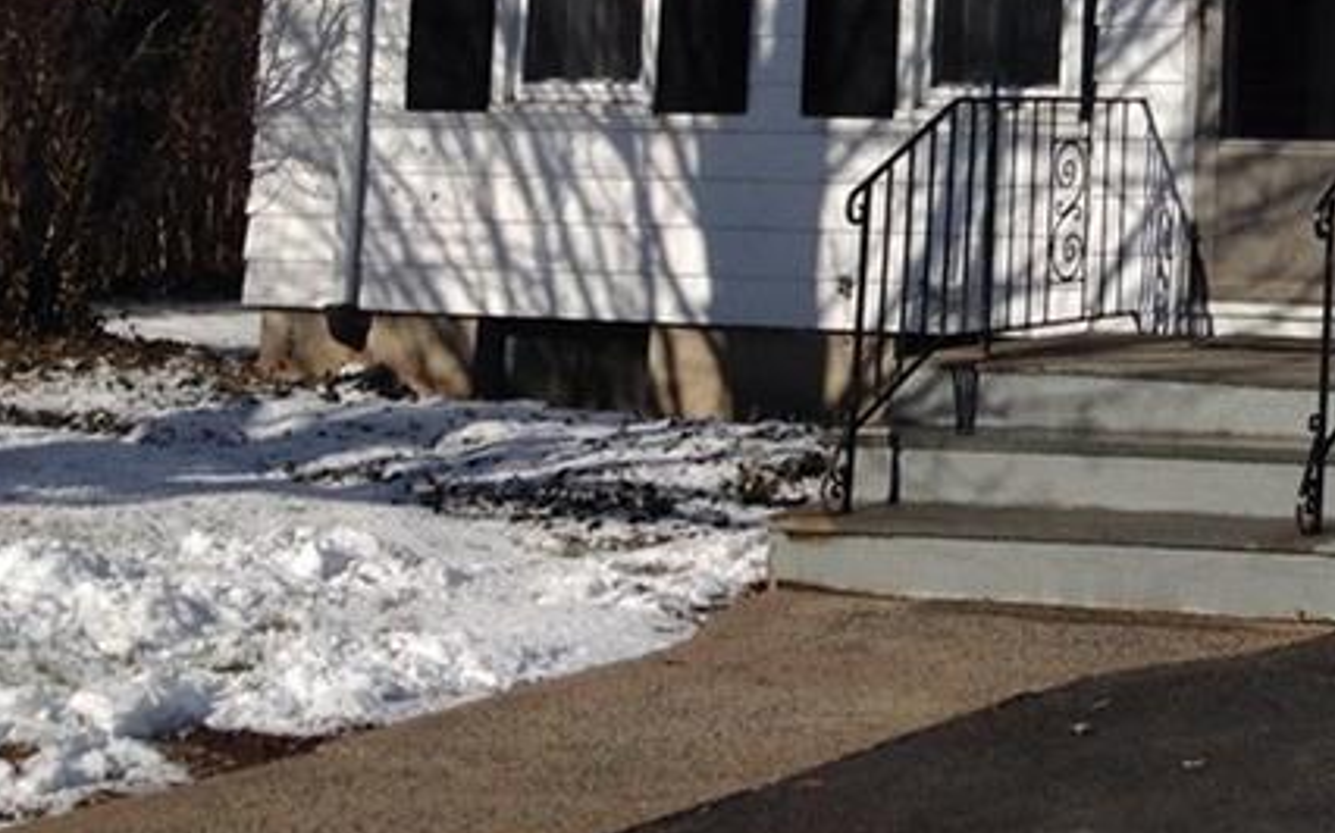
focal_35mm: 89
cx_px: 1445
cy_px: -147
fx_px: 3237
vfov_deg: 14.3
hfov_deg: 22.1
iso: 50
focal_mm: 4.28
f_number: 2.4
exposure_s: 1/5051
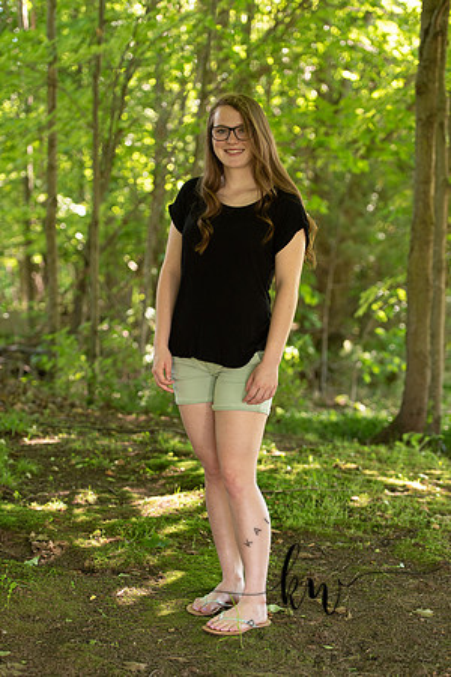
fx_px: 1503
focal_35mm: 80
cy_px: 338
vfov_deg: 25.4
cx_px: 226
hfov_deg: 17.1
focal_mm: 80
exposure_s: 1/200
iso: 400
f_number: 2.8
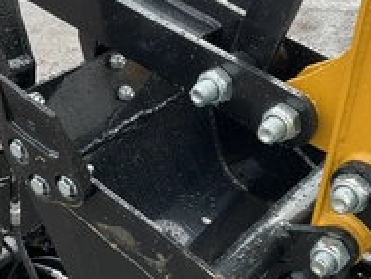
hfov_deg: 31.6
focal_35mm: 61
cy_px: 156
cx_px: 168
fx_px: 655
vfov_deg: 24.1
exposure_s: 1/277
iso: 25
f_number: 1.8
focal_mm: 3
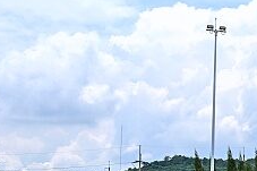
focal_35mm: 130
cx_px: 445
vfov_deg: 10.5
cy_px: 101
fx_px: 929
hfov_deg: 14.2
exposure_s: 1/125
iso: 32
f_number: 8
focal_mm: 29.5
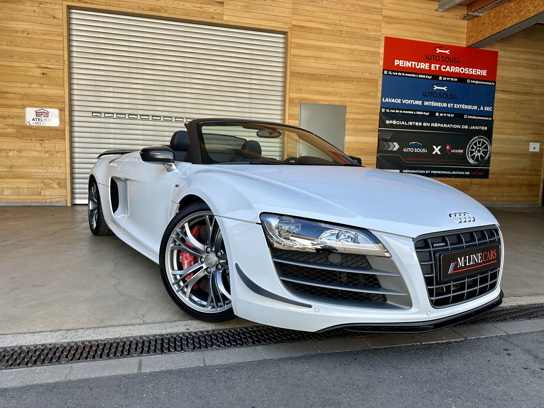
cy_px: 204
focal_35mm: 24
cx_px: 272
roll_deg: -1.4
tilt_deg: -4.8
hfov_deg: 71.6
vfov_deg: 56.8
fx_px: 377
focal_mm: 6.86
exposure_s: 1/564
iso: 80
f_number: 1.78
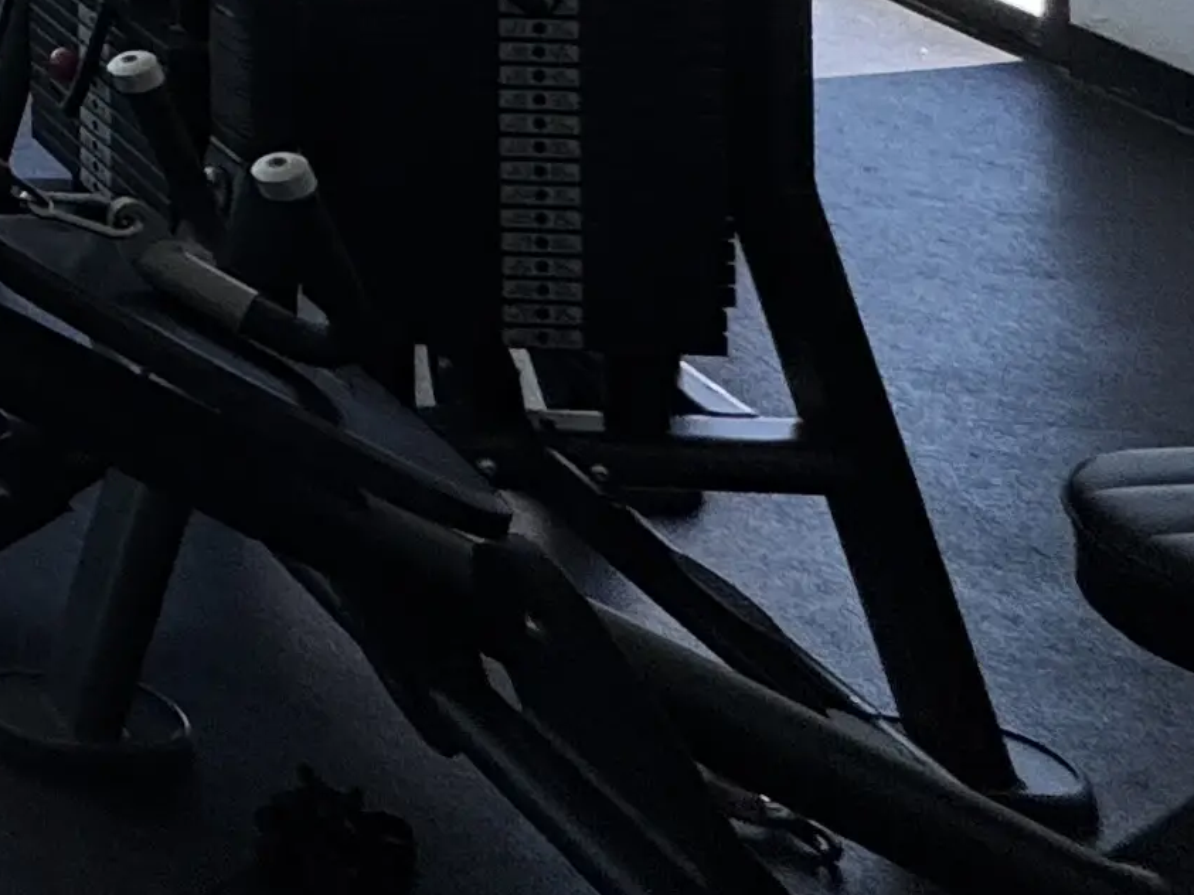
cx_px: -1181
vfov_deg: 17.0
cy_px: -823
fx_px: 2311
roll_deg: +0.5
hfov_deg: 18.7
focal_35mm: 67
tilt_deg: +0.6
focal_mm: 2.22
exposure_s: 1/123
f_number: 2.2
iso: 40
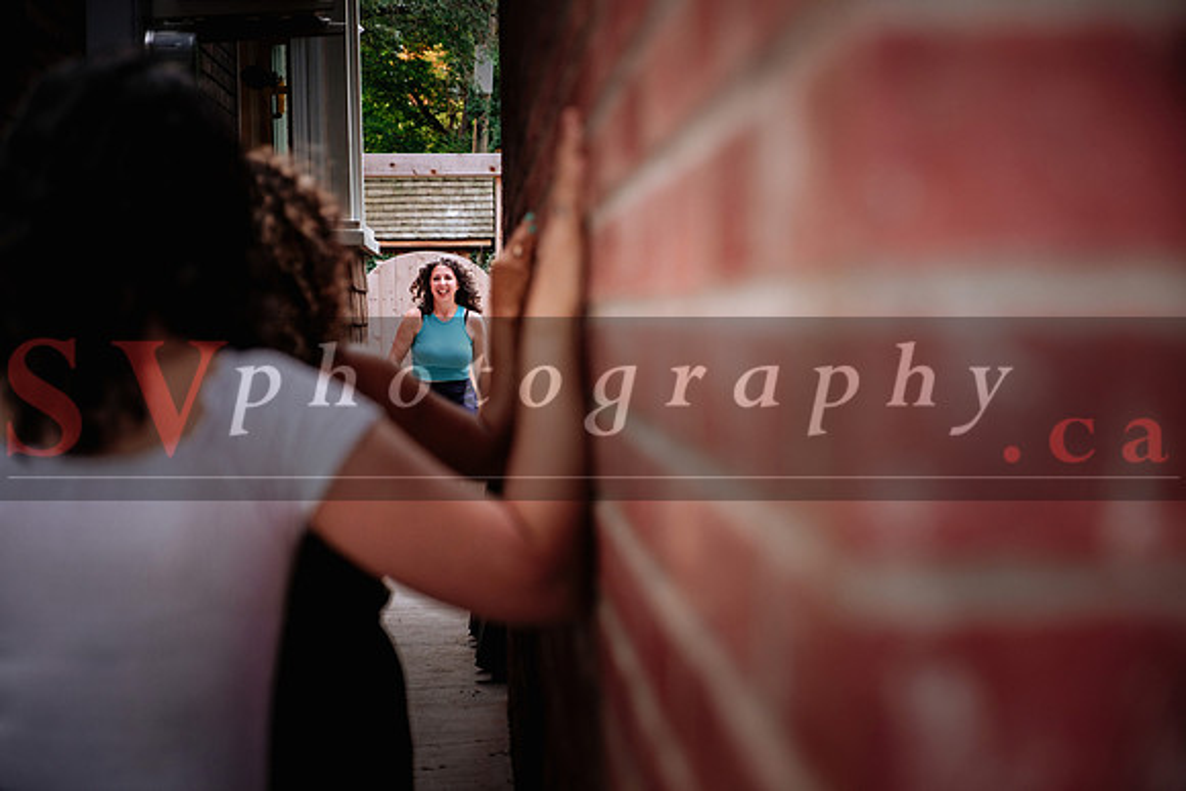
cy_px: 396
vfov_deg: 18.2
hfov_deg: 27.0
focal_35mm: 75
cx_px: 593
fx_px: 2471
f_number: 2.8
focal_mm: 50
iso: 400
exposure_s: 1/125
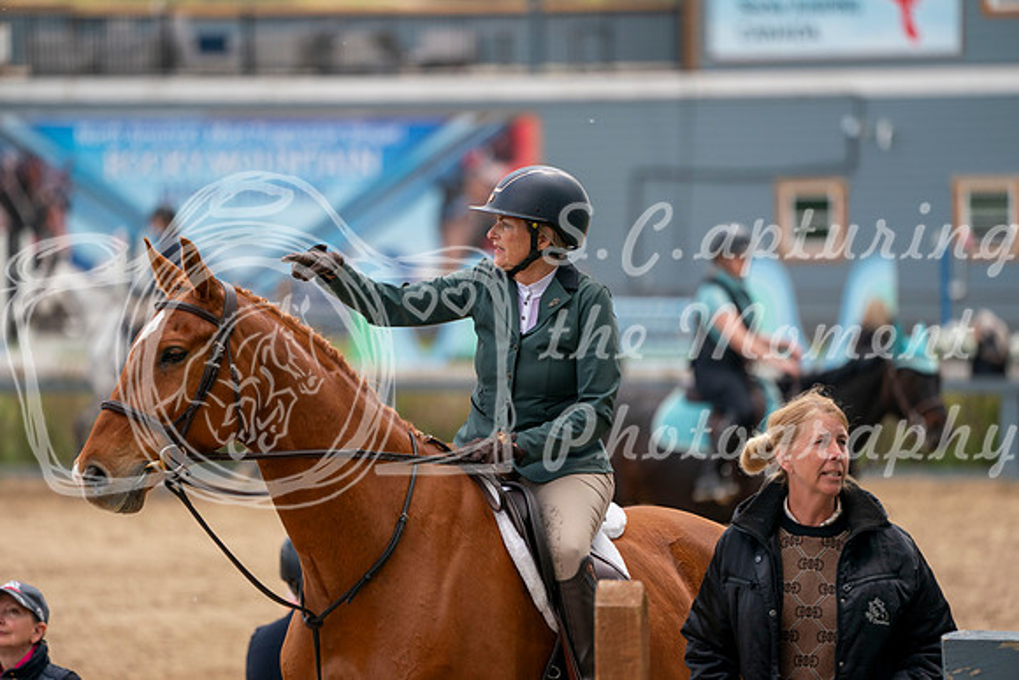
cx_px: 510
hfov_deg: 5.2
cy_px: 340
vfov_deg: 3.4
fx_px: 11324
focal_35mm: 400
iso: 250
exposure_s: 1/500
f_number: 5.6
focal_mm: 400
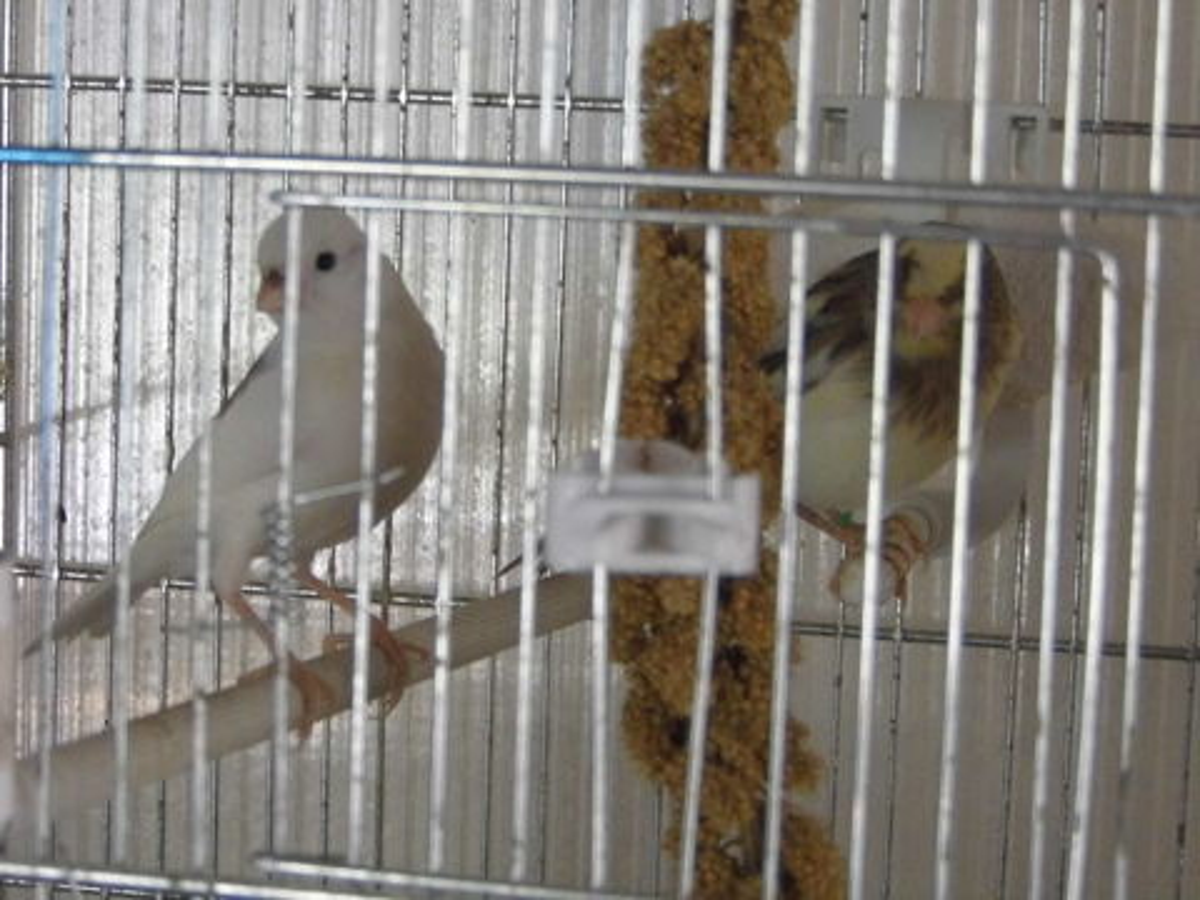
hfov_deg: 16.4
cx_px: 600
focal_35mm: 120
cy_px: 450
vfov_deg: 12.3
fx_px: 4160
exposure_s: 1/60
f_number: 4
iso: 400
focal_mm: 21.6
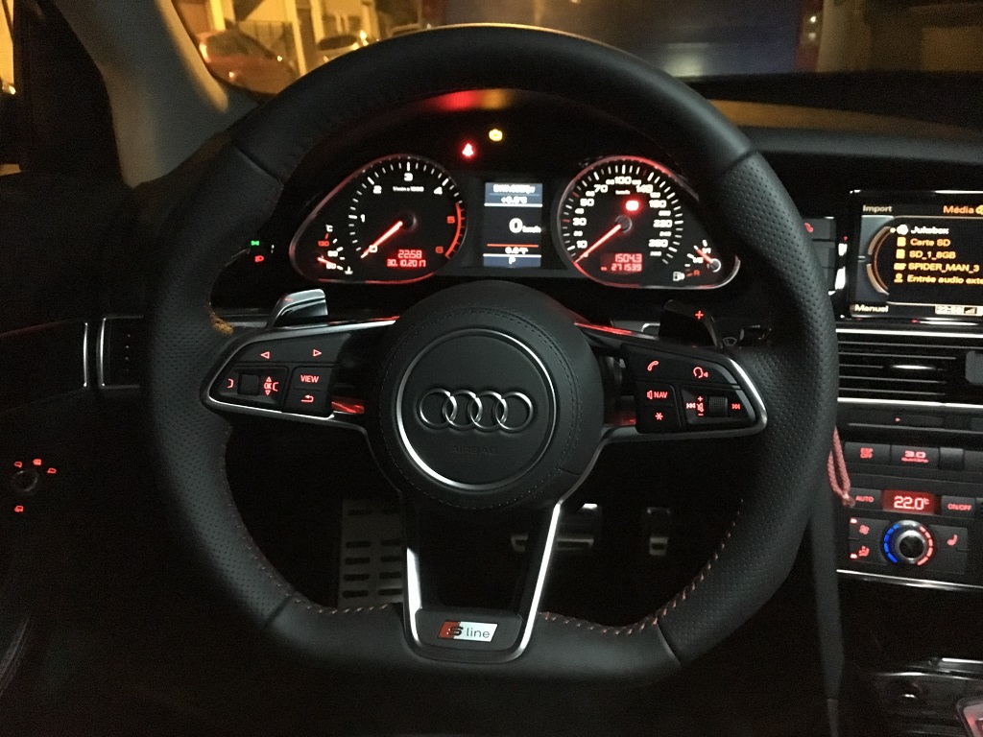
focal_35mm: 29
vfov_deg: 48.2
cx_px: 492
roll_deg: +4.2
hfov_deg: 61.7
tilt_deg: -20.5
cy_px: 368
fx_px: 824
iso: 2000
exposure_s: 1/17
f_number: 2.2
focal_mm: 4.15
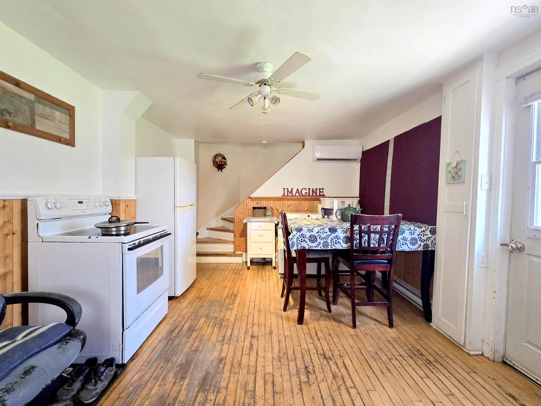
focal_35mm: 13
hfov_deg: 106.2
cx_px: 270
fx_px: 203
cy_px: 203
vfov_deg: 89.9
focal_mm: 2.2
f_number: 2.2
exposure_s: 1/60
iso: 320
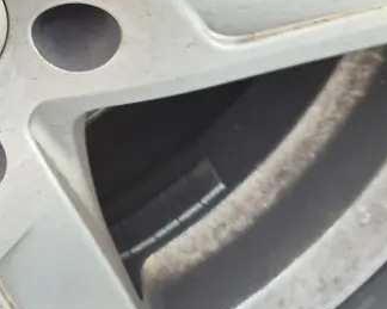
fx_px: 1523
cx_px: -154
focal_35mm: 133
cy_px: -183
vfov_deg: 11.1
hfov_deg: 13.8
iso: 64
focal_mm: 5.4
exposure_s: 1/180
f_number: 1.8
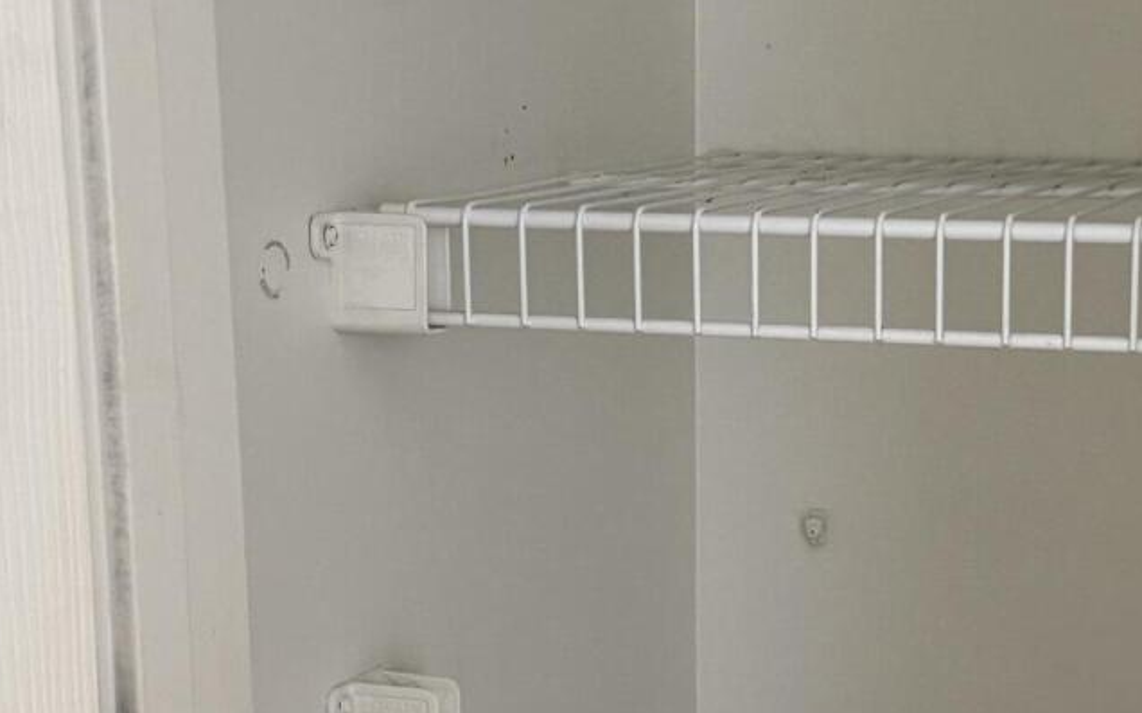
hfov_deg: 25.7
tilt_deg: -12.5
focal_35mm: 80
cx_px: 743
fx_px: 2489
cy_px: 544
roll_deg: -0.4
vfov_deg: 16.2
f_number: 1.78
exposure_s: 1/60
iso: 400
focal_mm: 6.76
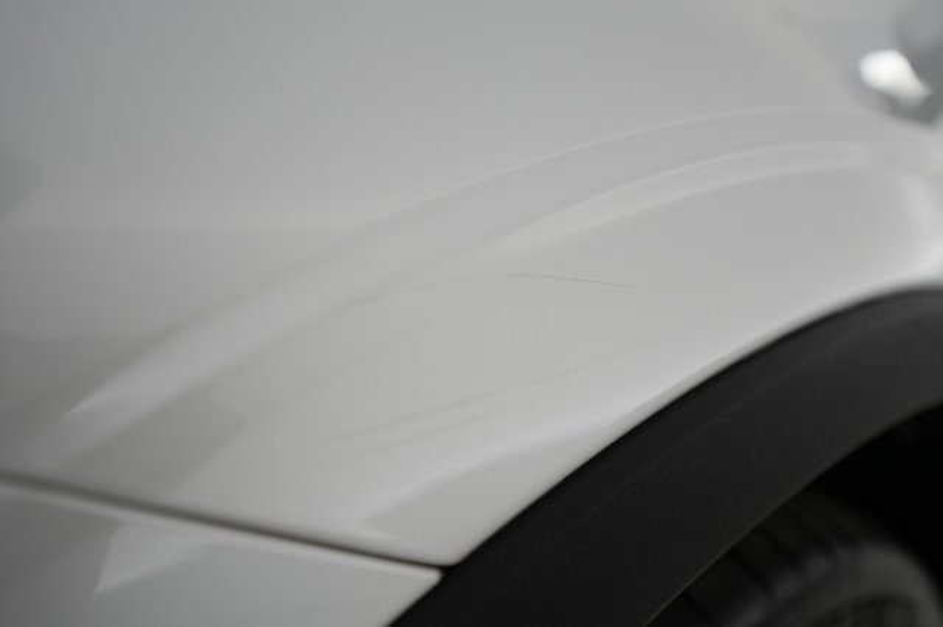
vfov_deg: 49.5
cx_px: 472
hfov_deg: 69.4
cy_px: 314
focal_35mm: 26
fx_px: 681
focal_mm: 26
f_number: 4.5
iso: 800
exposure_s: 1/100
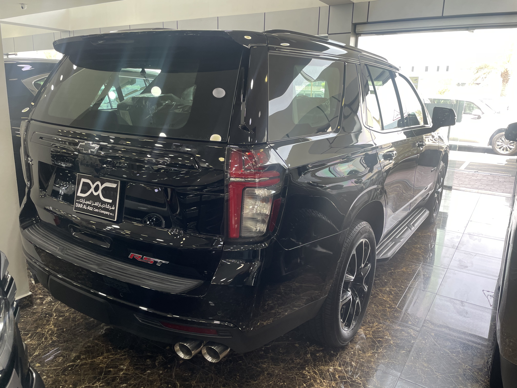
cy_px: 194
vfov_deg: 53.1
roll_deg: -1.6
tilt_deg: -13.6
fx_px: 388
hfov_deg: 67.3
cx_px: 258
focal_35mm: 26
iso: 50
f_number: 1.6
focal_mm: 4.2
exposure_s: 1/100
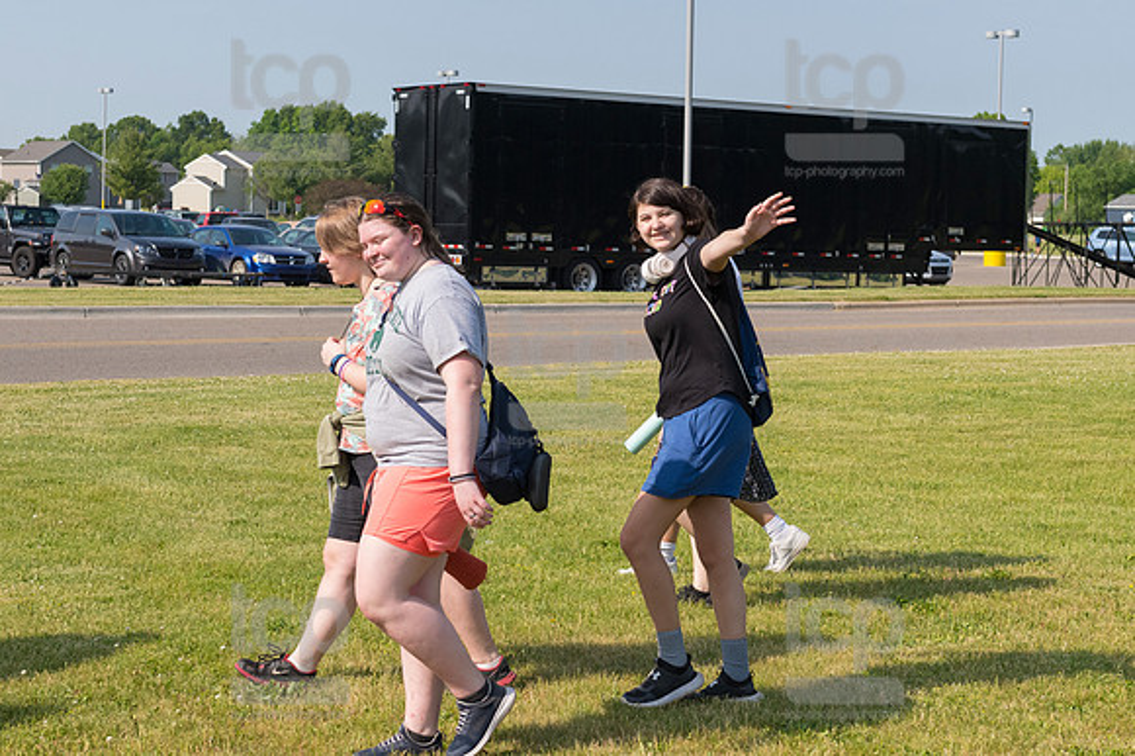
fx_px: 2458
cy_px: 378
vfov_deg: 17.5
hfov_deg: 26.0
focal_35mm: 78
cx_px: 568
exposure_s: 1/2000
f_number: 6.3
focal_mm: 52
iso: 640
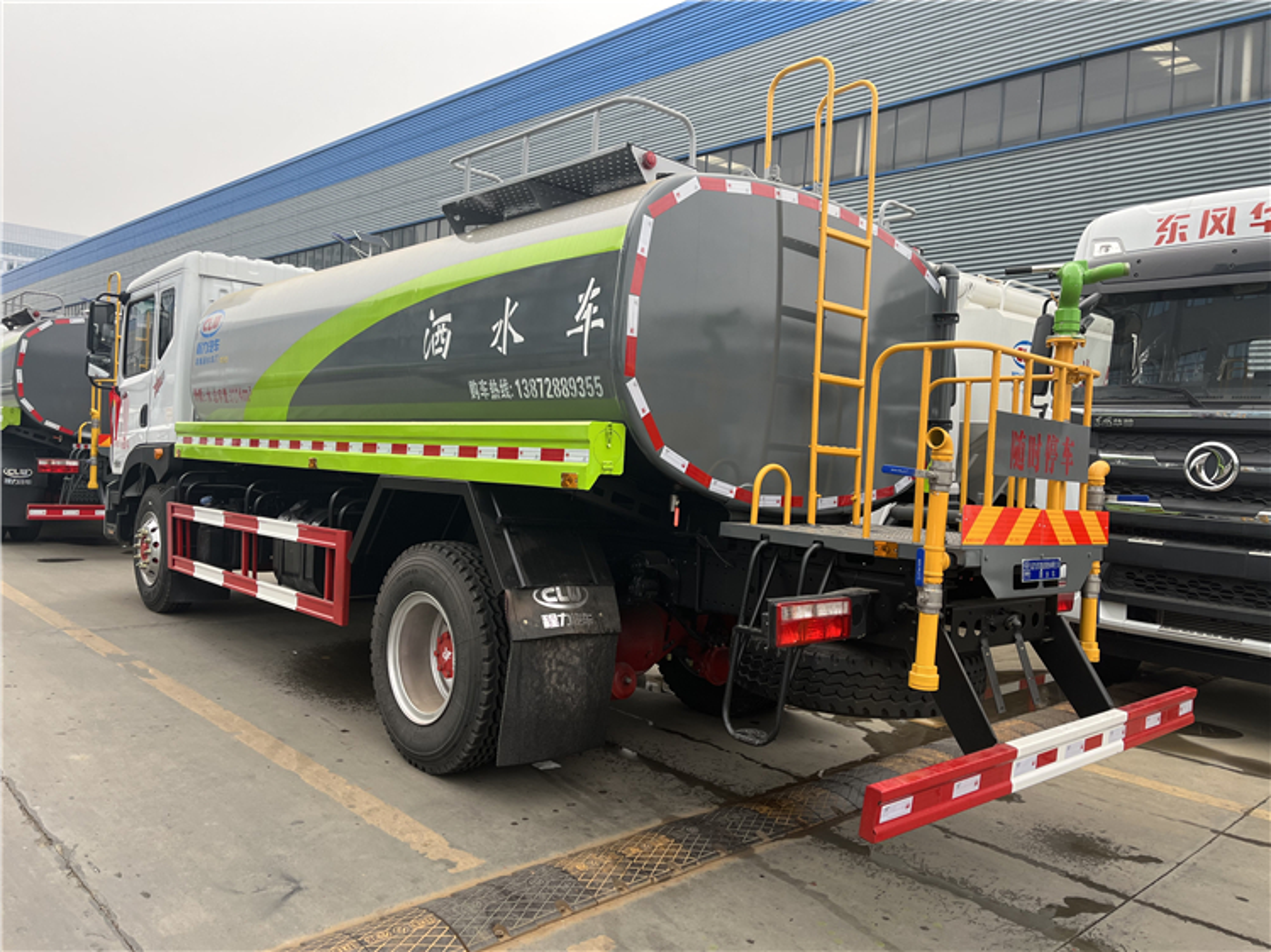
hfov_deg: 67.3
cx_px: 636
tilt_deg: -3.0
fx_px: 954
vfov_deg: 53.0
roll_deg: -3.4
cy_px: 476
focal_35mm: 26
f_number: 1.6
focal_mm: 5.1
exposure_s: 1/449
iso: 50
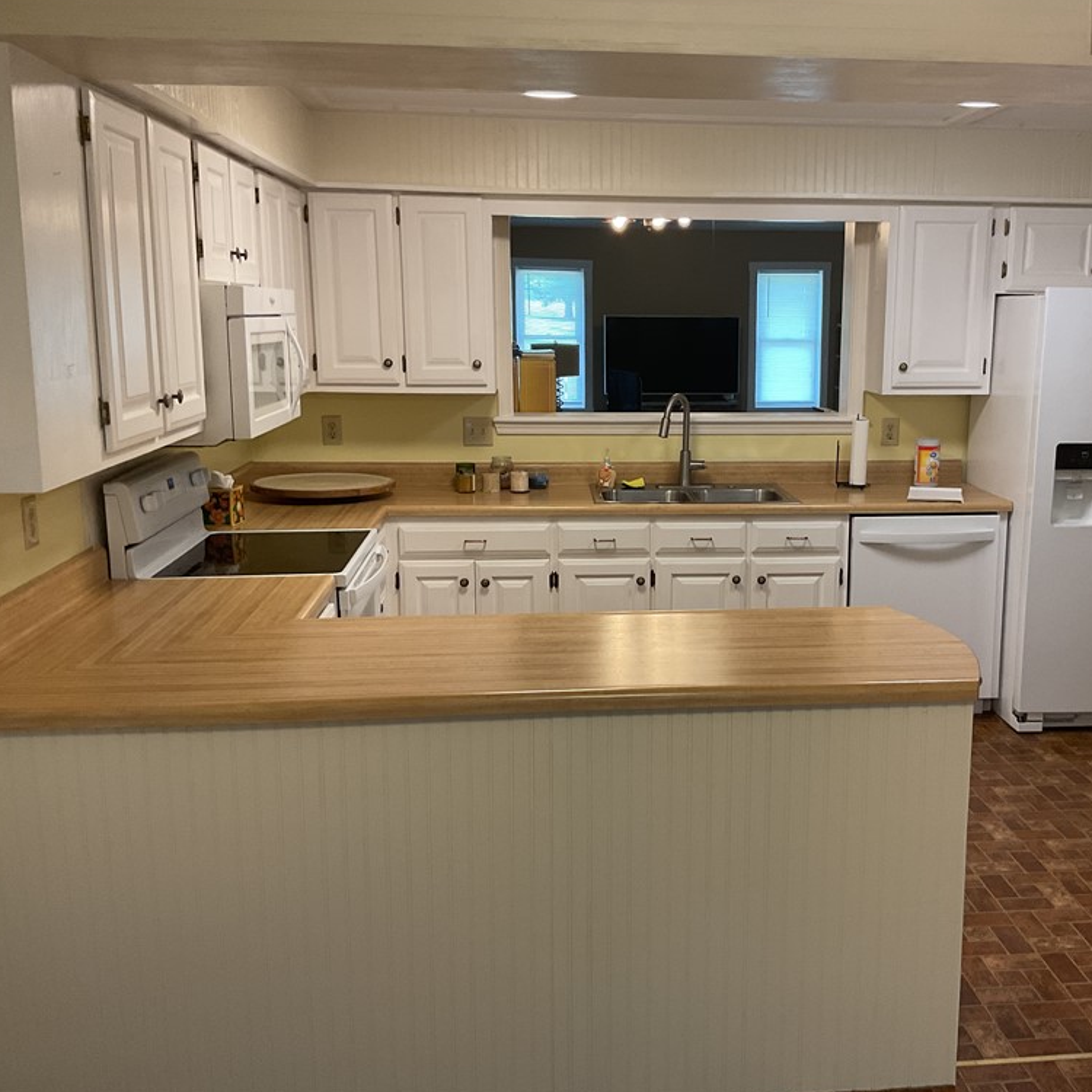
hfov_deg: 46.8
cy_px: 540
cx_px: 681
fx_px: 1249
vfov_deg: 47.2
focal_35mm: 35
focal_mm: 3
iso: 80
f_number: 1.8
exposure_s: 1/60
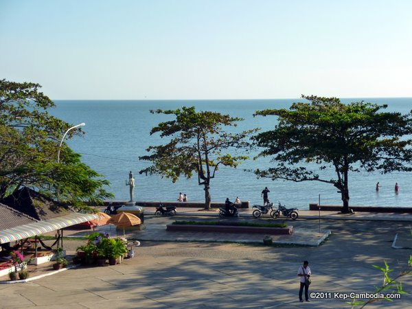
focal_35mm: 76
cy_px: 154
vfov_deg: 19.4
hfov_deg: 25.7
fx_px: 905
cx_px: 206
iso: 125
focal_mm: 13.6
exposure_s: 1/400
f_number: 4.9
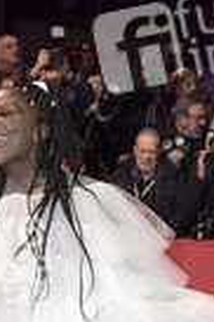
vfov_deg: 18.9
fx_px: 912
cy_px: 390
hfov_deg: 13.2
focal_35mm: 102
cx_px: 0
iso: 1000
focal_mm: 35
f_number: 5.6
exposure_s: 1/160
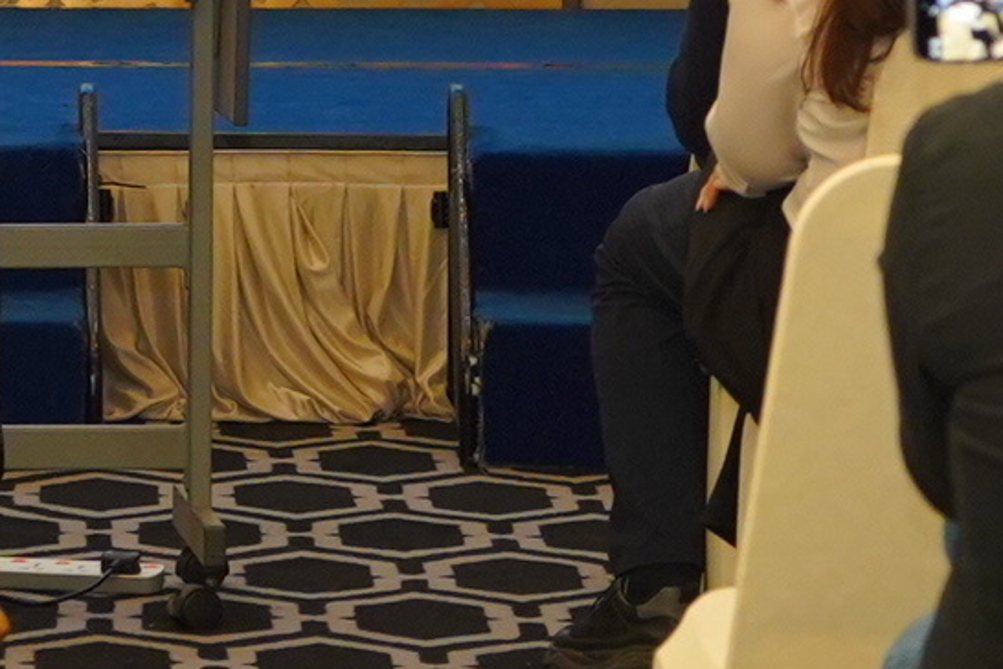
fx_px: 9720
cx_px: -62
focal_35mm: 349
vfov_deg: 3.9
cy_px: -132
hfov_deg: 5.9
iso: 2000
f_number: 3.2
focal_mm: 48.4
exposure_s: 1/100
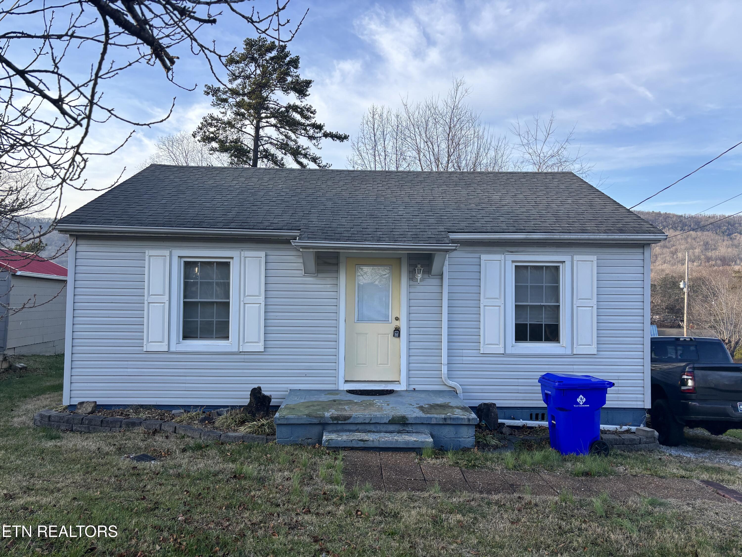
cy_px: 278
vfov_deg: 53.1
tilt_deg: +1.6
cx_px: 371
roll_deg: -0.5
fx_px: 557
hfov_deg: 67.3
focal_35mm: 26
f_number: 1.6
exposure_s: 1/887
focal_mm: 5.96
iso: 50
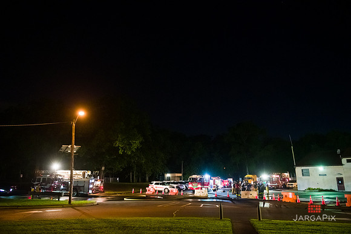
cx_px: 176
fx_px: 234
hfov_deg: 73.7
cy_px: 117
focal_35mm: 24
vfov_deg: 53.2
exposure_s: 1/125
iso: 6400
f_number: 3.2
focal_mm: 24
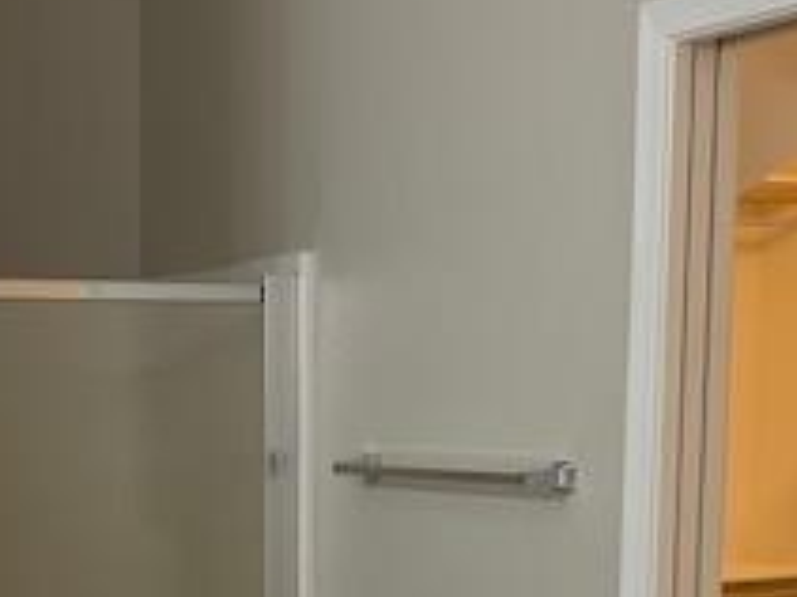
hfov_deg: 24.5
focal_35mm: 79
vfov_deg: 17.7
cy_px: 725
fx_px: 1818
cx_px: 200
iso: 125
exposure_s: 1/60
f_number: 1.8
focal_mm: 4.25
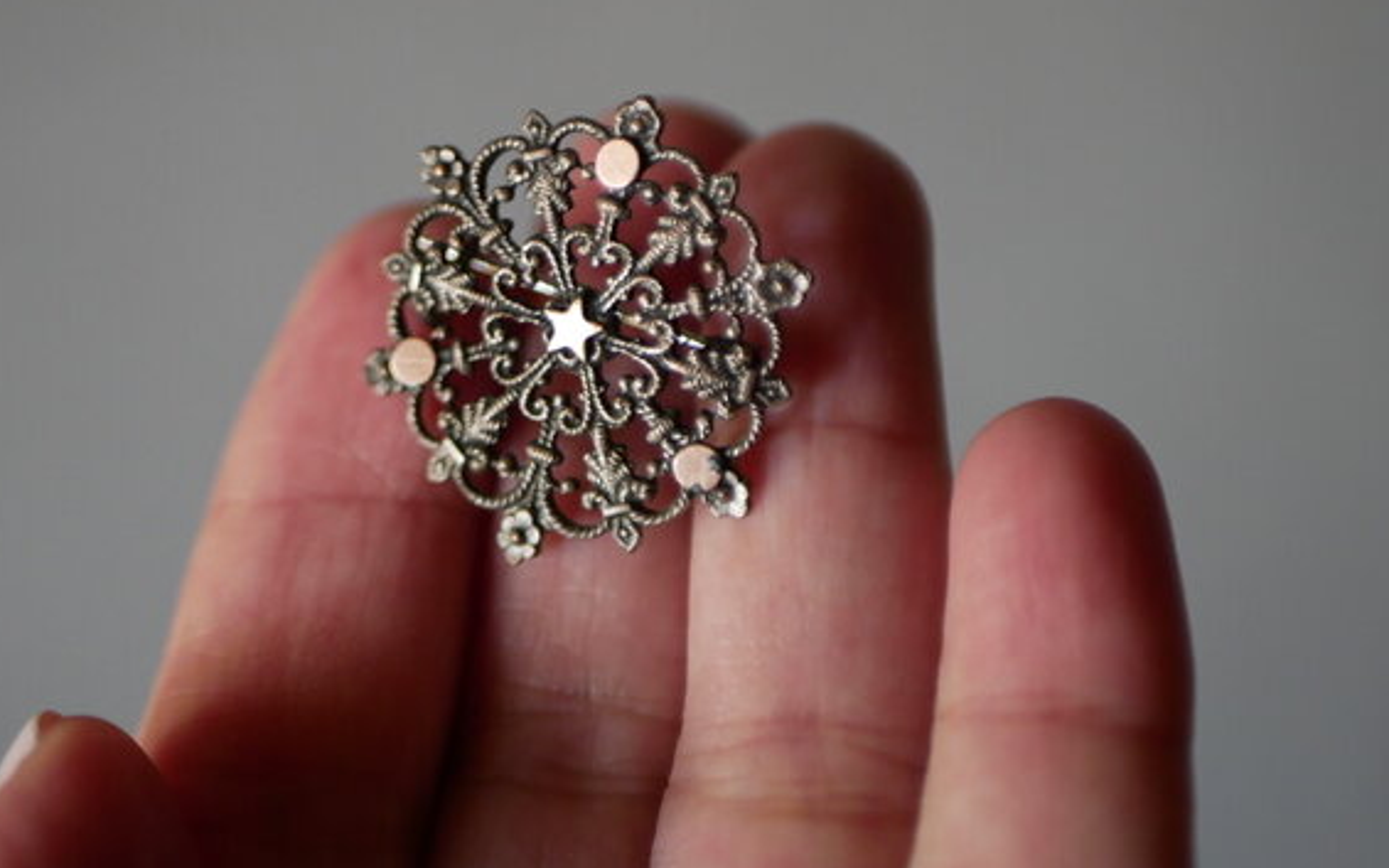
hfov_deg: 25.8
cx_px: 599
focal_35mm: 80
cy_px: 243
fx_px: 3028
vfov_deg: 16.2
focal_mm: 25
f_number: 1.7
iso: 800
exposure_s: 1/125
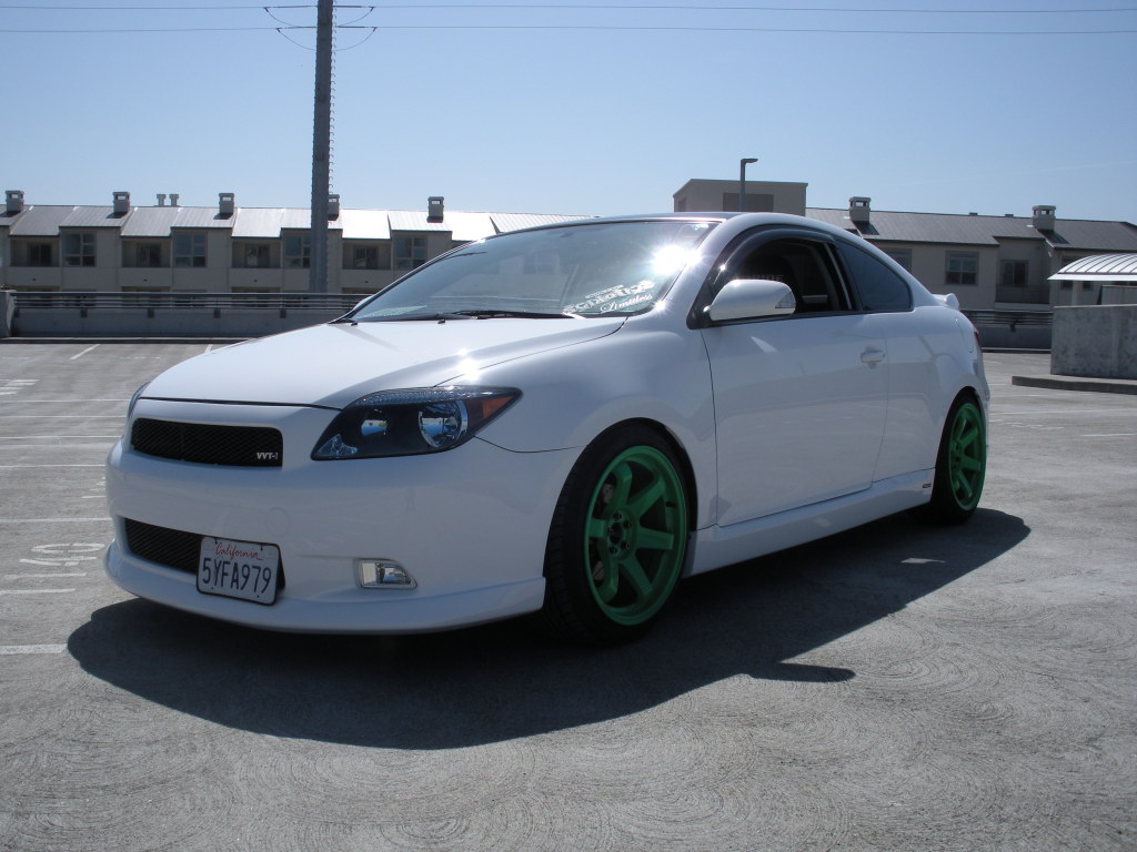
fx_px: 1182
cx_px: 568
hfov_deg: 51.4
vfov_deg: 39.7
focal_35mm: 36
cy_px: 426
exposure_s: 1/500
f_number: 5.6
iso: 64
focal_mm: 6.3
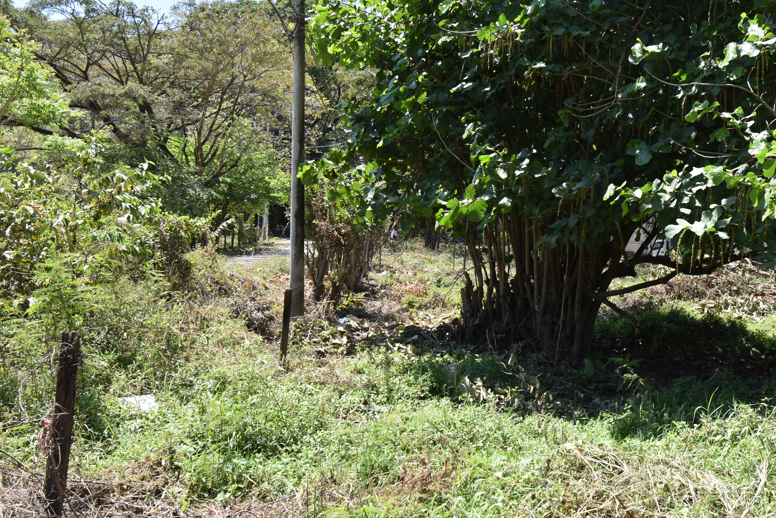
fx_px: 819
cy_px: 265
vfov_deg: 35.1
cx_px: 473
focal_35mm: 38
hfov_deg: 50.3
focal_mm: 20
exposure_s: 1/100
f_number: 8
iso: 100
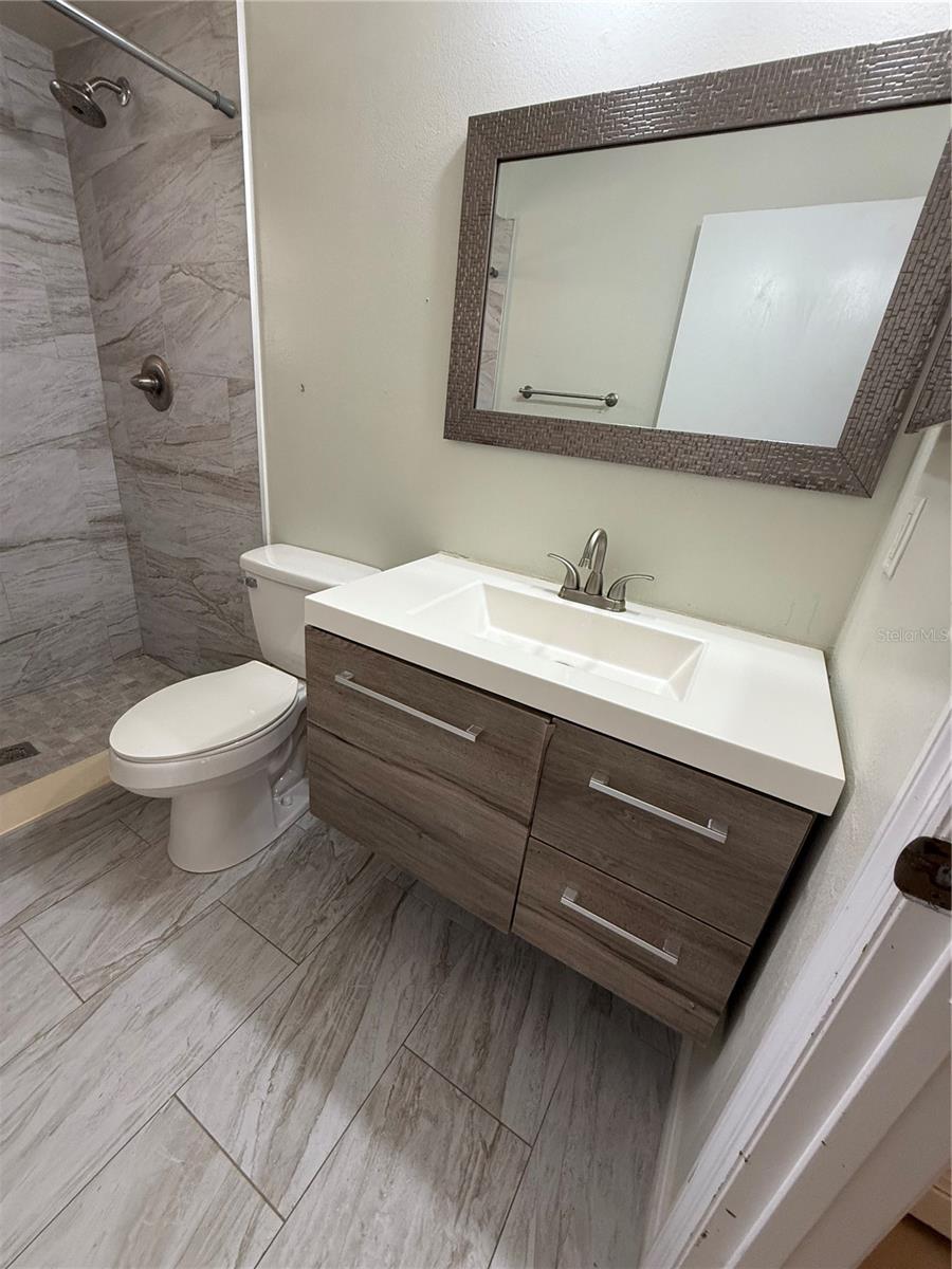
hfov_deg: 85.7
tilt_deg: -22.6
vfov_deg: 102.1
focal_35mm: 14
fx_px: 513
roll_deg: -6.5
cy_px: 634
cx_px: 476
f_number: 2.2
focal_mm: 2.22
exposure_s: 1/120
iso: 250
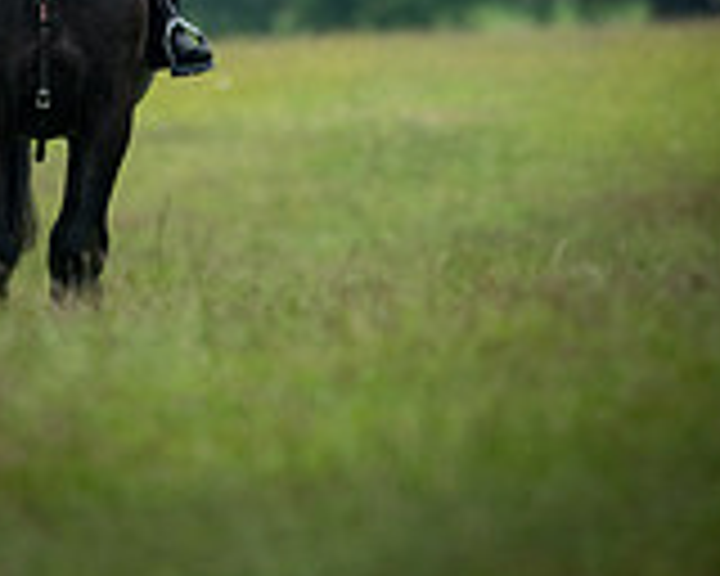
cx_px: 198
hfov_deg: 1.6
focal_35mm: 1185
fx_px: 25251
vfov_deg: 1.3
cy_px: -405
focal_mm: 300
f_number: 4
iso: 800
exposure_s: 1/1600
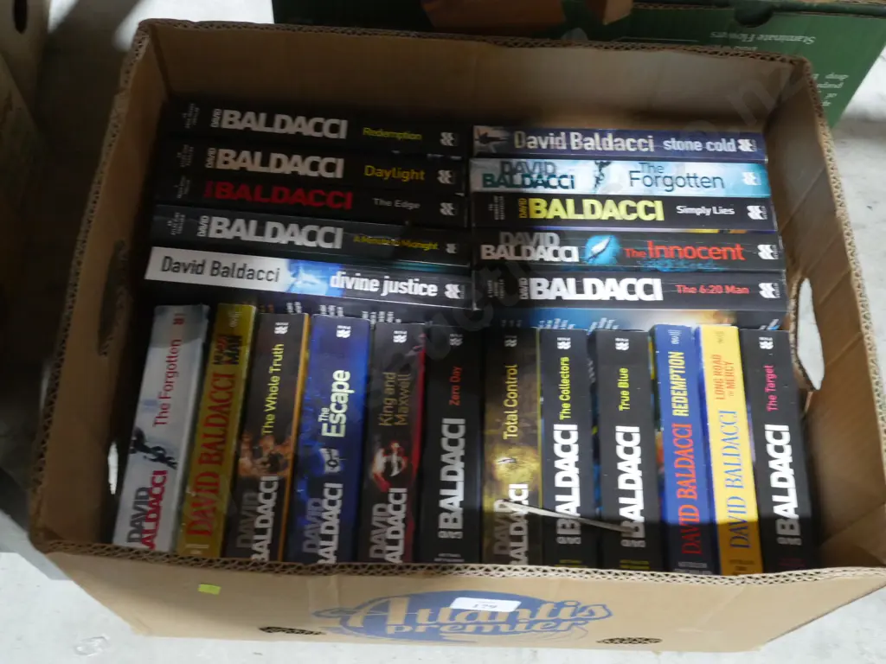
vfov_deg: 37.7
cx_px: 443
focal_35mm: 38
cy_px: 332
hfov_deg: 49.0
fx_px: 973
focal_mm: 19
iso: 3200
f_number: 10
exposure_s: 1/40
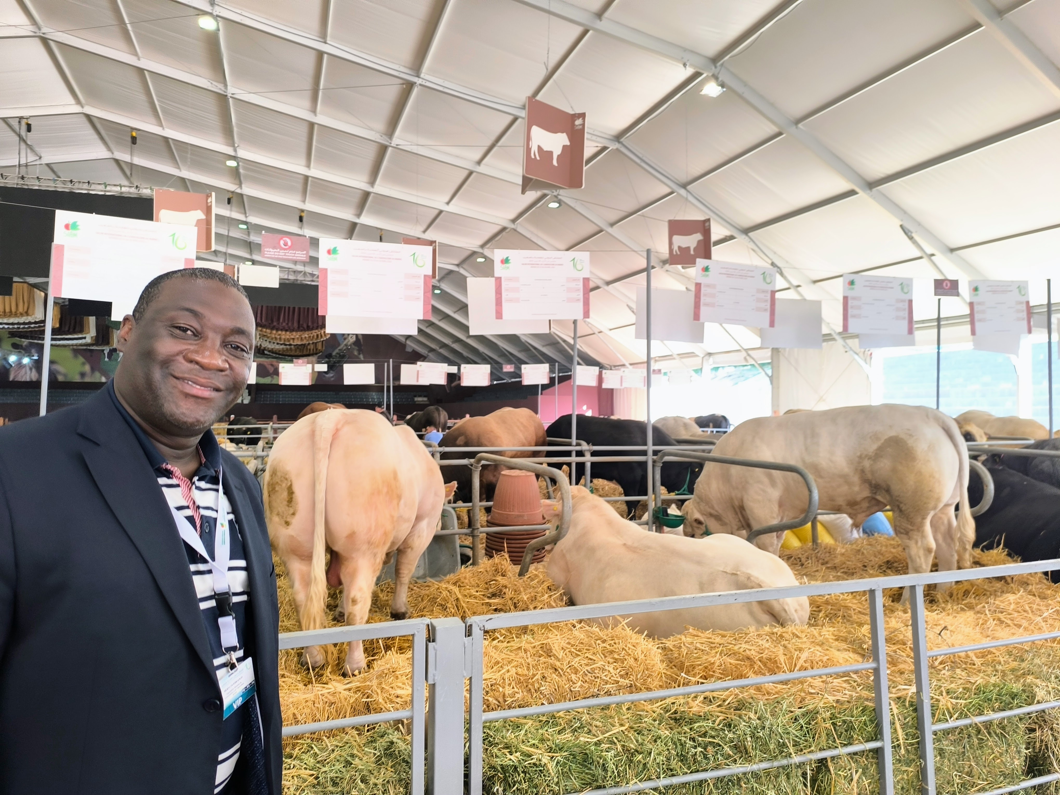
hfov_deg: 73.9
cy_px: 398
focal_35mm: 23
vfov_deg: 58.9
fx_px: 704
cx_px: 530
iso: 400
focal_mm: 6.14
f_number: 1.65
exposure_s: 1/100
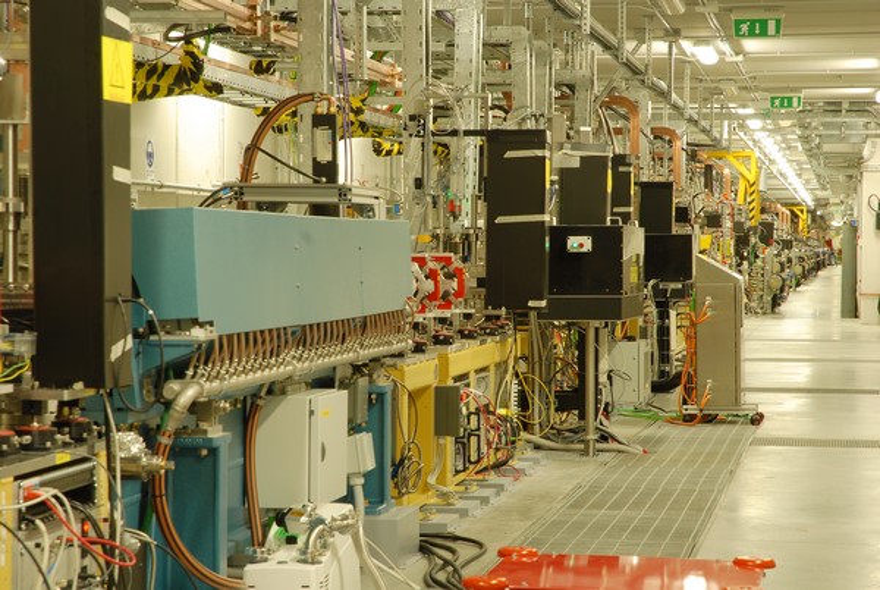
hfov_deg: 19.4
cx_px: 440
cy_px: 295
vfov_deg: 13.1
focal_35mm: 105
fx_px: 2570
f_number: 11
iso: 100
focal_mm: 70
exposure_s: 2.2
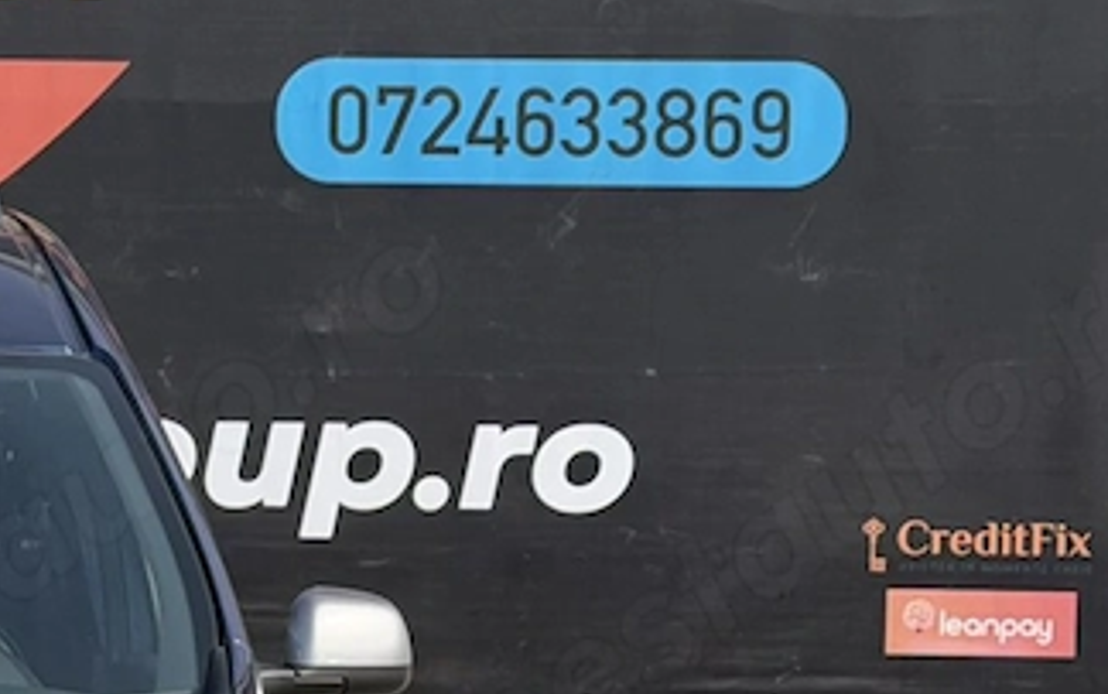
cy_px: 581
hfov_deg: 13.0
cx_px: -236
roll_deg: +0.0
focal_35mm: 157
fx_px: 4744
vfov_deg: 8.3
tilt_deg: -1.5
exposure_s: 1/2976
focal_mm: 6.76
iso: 80
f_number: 1.78
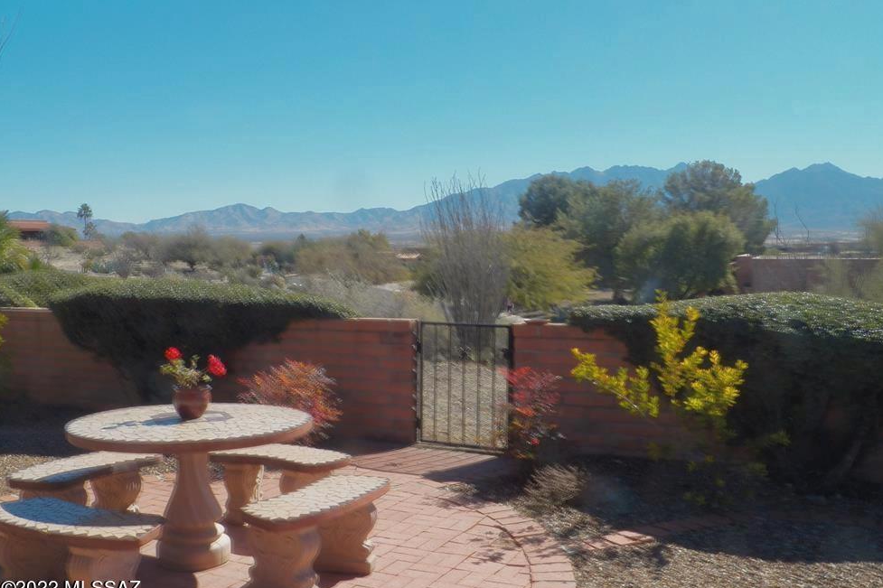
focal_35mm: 33
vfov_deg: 39.9
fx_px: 809
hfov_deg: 57.2
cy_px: 280
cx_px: 448
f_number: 8
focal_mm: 5.5
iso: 125
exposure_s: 1/1250
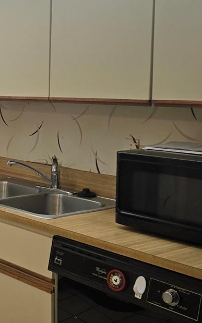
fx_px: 555
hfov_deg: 17.9
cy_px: 135
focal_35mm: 63
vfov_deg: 32.4
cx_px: -122
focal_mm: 6.3
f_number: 1.7
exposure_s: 1/120
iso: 64
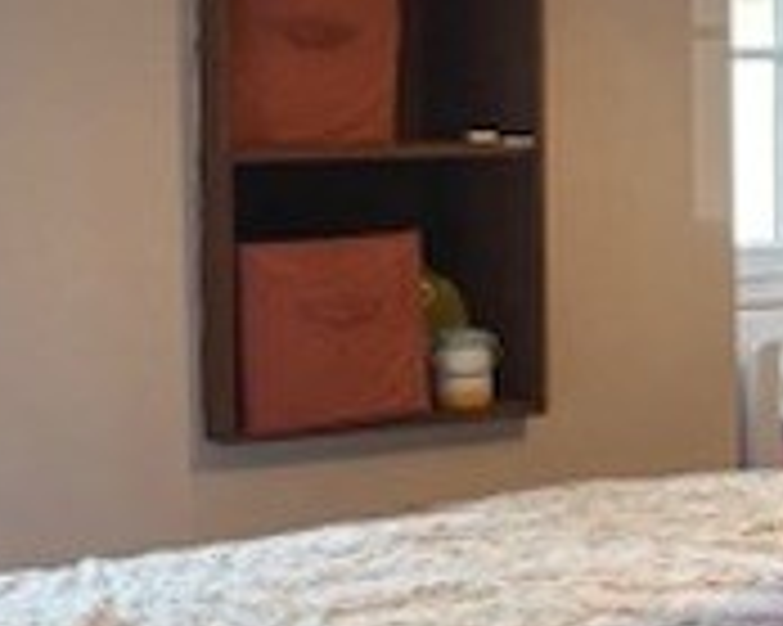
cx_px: 864
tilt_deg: -3.9
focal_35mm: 117
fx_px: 2710
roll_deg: +0.7
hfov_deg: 16.0
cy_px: 266
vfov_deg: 13.2
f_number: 1.6
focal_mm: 5.96
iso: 160
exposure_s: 1/50
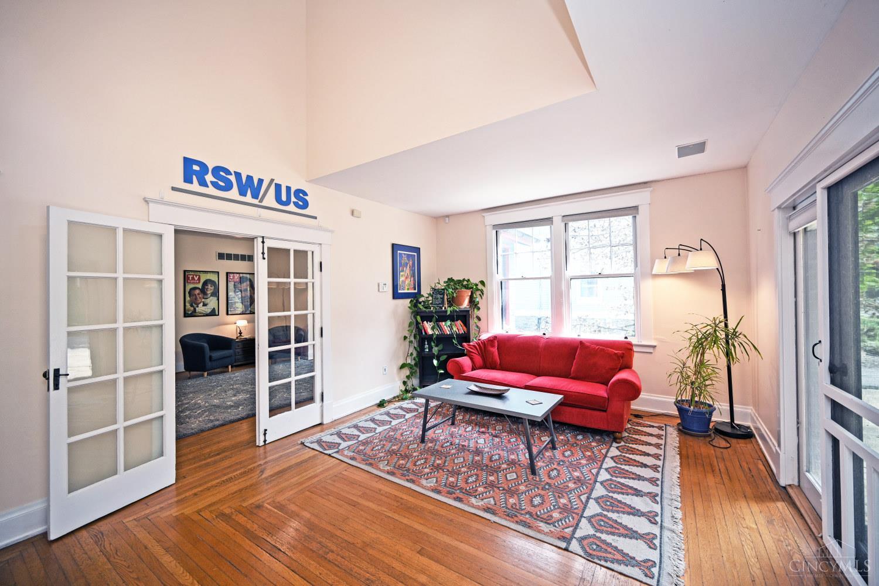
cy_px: 293
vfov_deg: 81.2
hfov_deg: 104.3
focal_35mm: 14
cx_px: 440
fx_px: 342
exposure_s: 1/60
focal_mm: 14
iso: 200
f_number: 4
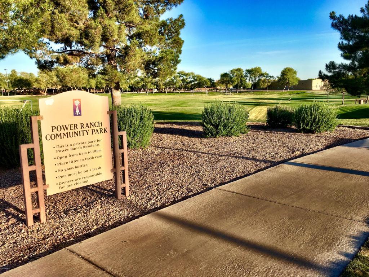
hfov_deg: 61.7
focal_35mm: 29
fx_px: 309
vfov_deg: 48.2
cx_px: 184
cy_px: 138
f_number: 2.2
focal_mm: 4.15
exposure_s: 1/1304
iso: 25
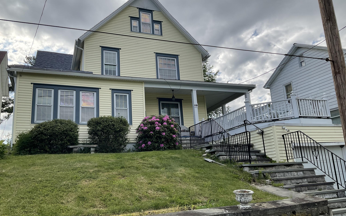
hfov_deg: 61.2
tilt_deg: +13.8
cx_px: 173
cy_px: 107
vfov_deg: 40.6
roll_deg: +4.5
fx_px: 292
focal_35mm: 31
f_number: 1.8
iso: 16
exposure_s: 1/1730
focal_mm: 3
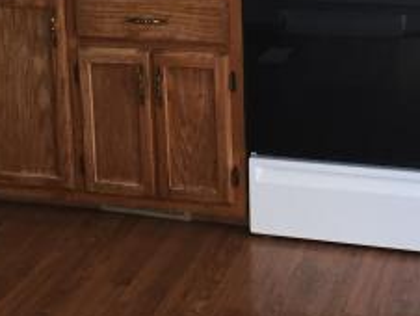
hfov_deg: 23.8
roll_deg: -1.4
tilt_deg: -12.8
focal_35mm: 82
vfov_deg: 17.6
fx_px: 996
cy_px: 0
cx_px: 243
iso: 50
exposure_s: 1/30
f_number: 2.2
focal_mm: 4.15
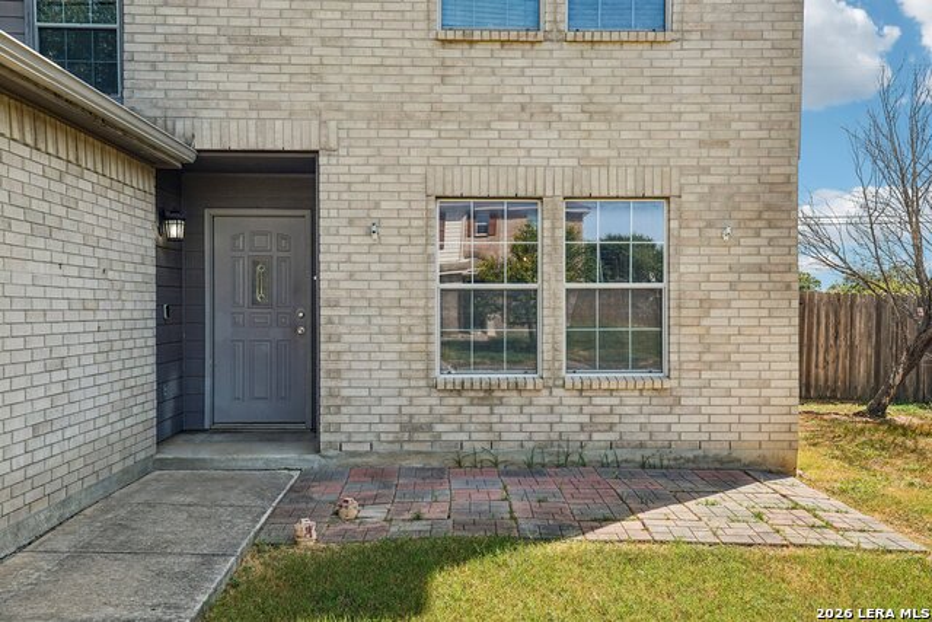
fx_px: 906
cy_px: 311
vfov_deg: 37.9
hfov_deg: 54.4
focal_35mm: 35
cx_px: 466
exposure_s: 1/100
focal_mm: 35
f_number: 8
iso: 200
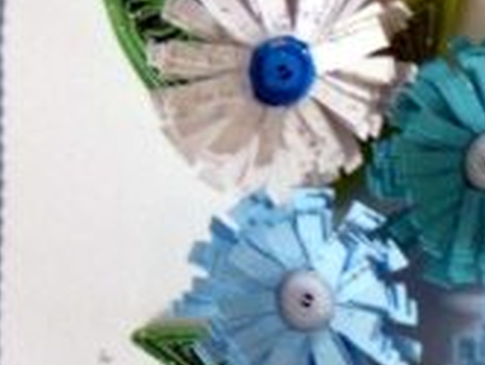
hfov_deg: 8.0
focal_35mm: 240
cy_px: 321
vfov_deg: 6.2
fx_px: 3365
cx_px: 811
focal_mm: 11.9
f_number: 2.8
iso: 400
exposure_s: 1/15
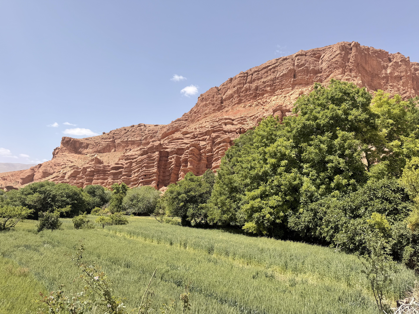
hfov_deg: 71.6
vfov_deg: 56.8
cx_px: 210
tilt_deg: +9.0
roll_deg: -2.6
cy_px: 157
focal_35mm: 24
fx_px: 291
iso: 80
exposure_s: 1/2169
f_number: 1.78
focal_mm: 6.76
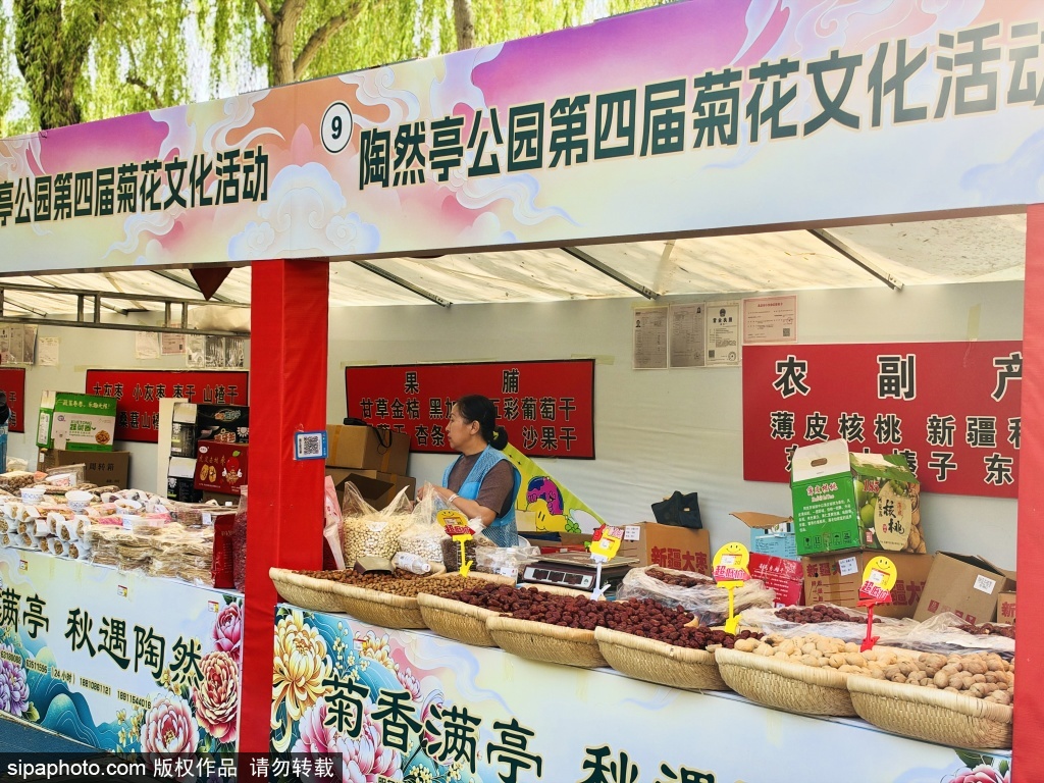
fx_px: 1448
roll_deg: +0.3
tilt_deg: -1.7
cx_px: 522
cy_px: 392
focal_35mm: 48
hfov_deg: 39.7
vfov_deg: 30.3
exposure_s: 1/584
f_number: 1.8
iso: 100
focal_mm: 6.93
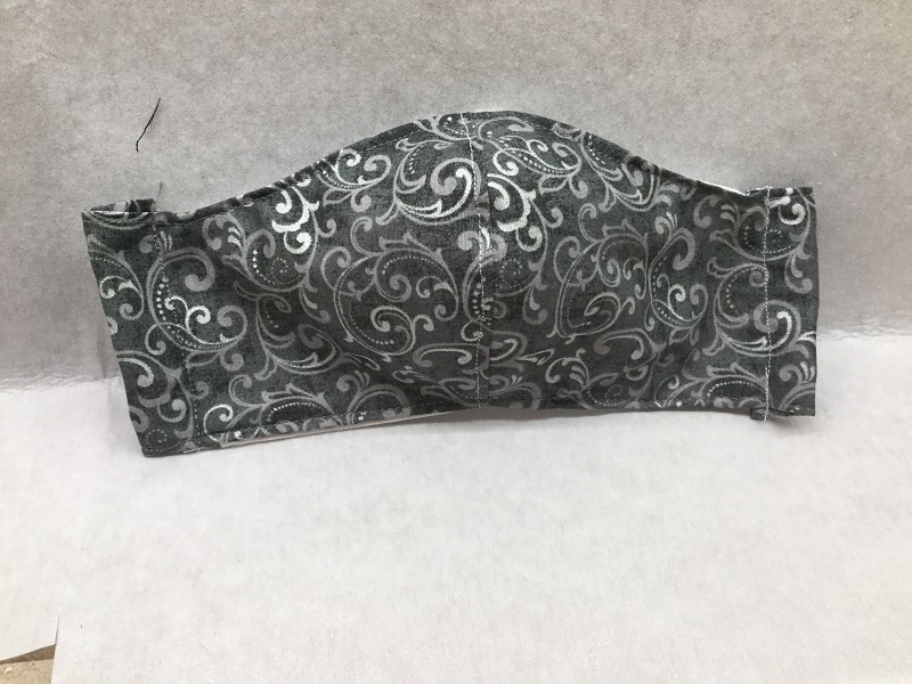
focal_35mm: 31
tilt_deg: -47.5
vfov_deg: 45.4
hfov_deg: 58.4
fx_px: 817
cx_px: 456
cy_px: 342
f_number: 2.4
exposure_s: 1/30
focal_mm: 3.3
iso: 40
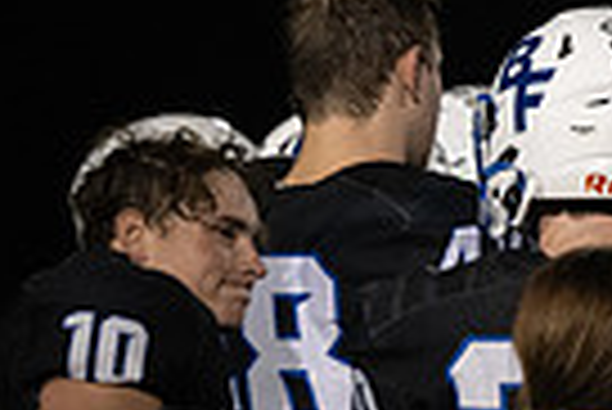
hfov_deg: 3.1
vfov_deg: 2.1
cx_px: 1179
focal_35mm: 662
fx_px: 11266
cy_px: 137
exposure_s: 1/1600
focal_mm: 155
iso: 5000
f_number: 2.8
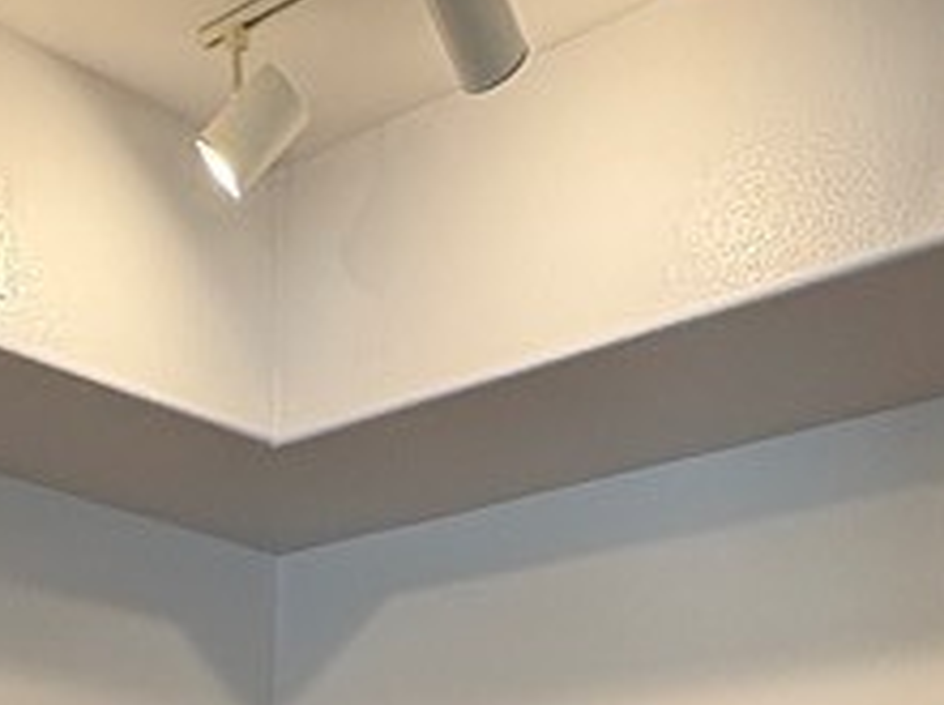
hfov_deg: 29.7
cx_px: 316
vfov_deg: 17.5
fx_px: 1770
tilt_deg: -9.4
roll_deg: -1.2
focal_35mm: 65
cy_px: 1325
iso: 320
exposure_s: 1/60
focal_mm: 2.22
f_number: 2.2
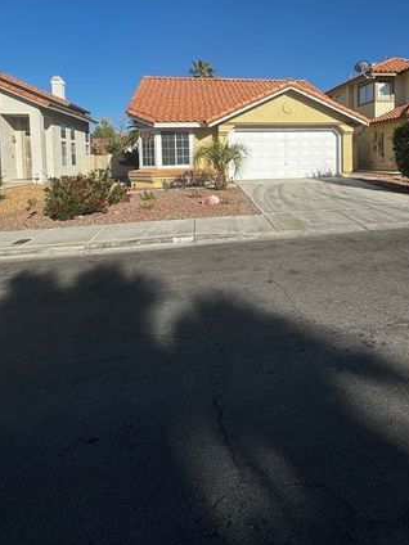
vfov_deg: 73.7
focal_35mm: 22
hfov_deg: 60.3
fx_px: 347
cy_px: 175
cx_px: 256
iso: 50
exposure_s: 1/2770
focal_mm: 2.22
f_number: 2.2
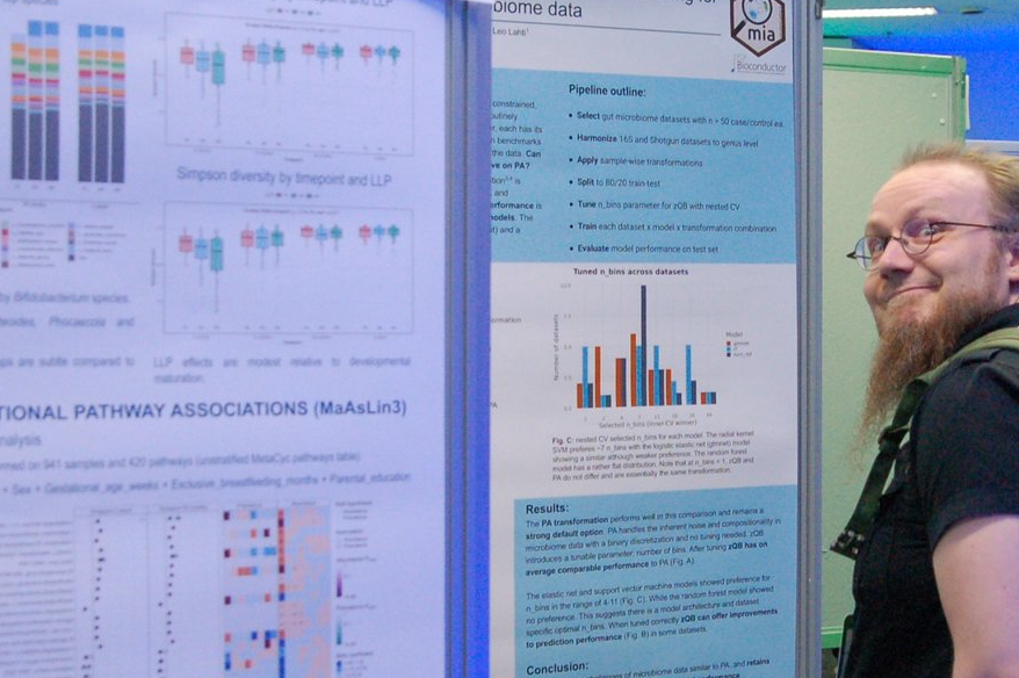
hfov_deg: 24.5
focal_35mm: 82
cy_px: 406
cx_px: 776
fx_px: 2319
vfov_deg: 16.6
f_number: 4
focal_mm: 24
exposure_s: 1/125
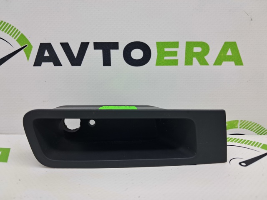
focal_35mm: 27
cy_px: 100
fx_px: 208
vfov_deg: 51.3
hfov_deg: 65.4
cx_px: 134
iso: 50
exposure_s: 1/50
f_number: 1.8
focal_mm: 4
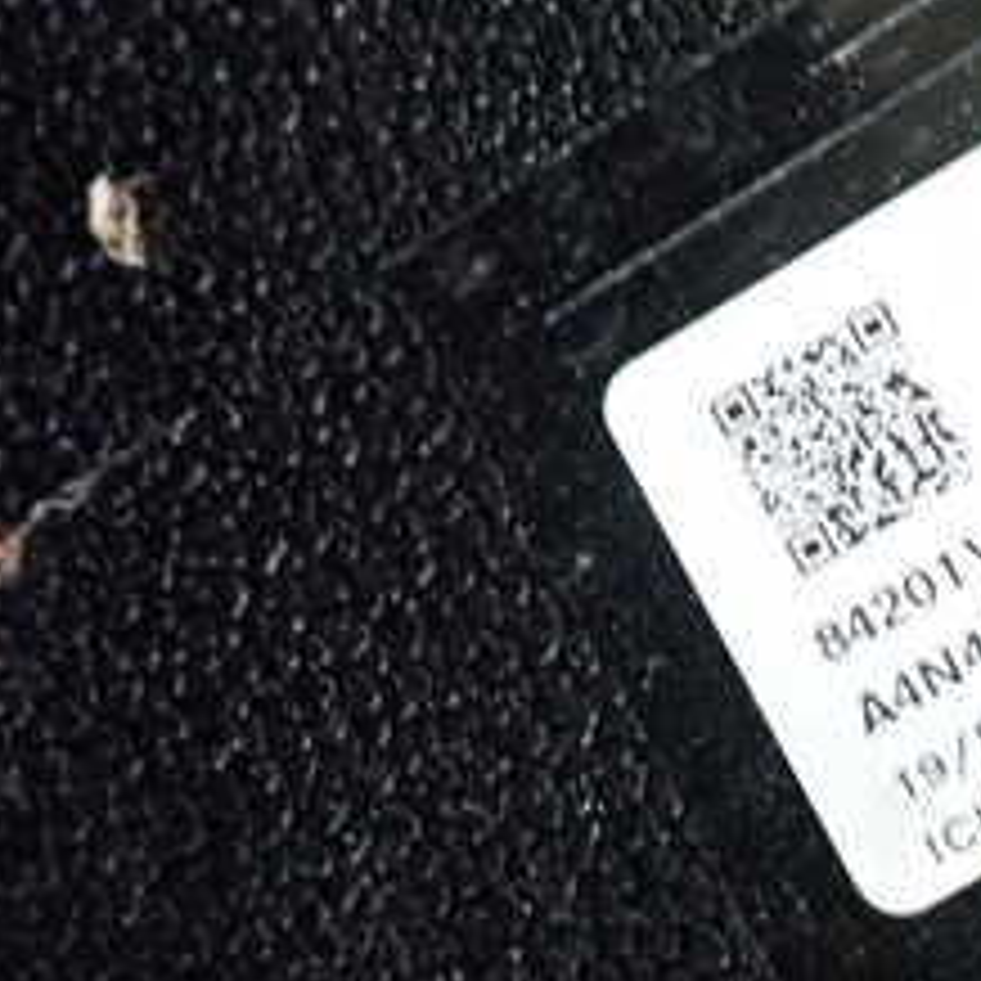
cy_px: 490
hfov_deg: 23.1
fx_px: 2341
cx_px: 882
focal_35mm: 73
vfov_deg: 23.7
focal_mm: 5.4
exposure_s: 1/30
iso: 640
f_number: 2.3
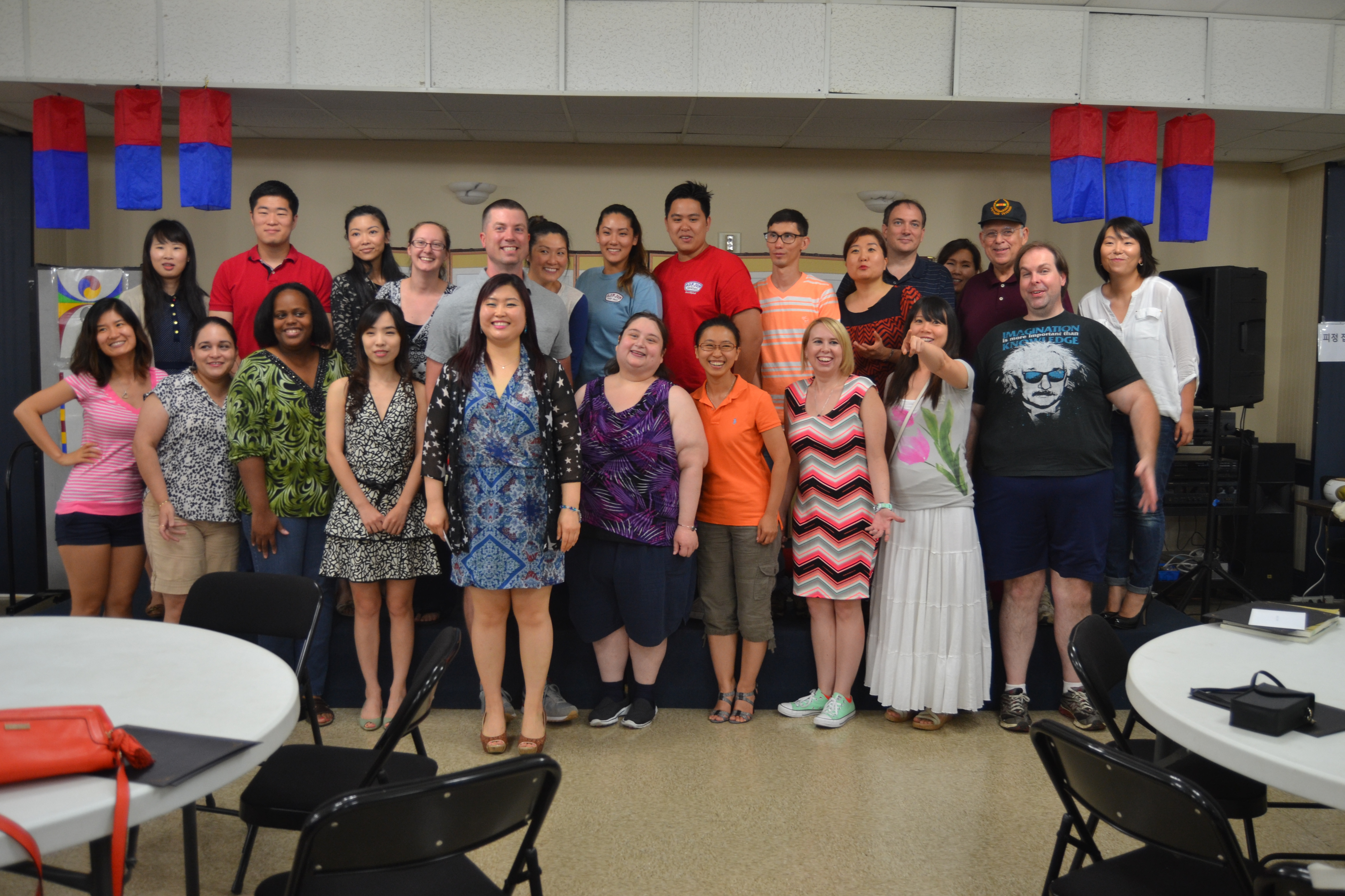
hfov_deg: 61.9
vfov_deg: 43.6
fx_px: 1121
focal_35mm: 30
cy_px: 448
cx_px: 672
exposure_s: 1/60
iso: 450
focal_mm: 20
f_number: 3.5
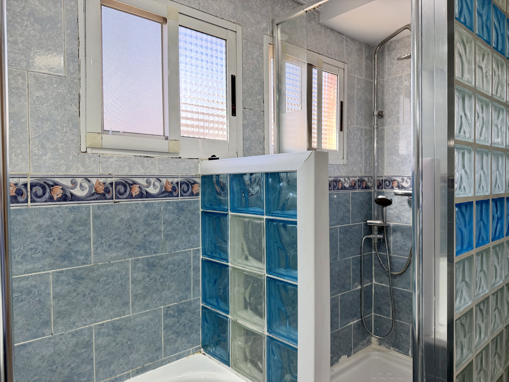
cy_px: 191
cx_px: 254
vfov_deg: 56.8
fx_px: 353
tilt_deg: -1.9
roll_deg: +0.8
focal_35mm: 24
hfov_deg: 71.6
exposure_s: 1/257
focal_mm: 6.76
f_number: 1.78
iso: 80
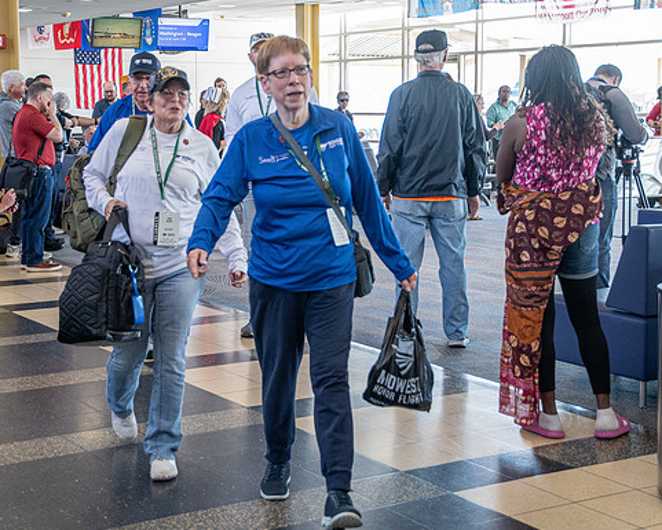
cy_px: 208
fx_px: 1254
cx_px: 298
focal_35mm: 64
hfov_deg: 29.6
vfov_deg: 23.8
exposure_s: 1/125
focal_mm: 31
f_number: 3.2
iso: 800
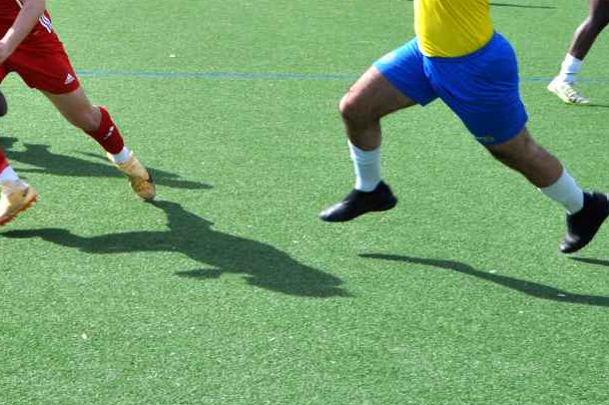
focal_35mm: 120
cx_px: 28
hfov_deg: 16.8
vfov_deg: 11.3
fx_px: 2028
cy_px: 42
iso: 200
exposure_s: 1/320
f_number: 9
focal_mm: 38
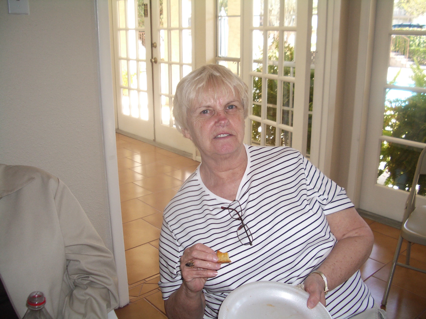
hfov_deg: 52.6
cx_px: 213
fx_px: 431
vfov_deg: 40.7
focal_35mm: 35
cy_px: 160
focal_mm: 5.8
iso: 100
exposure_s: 1/60
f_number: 2.6
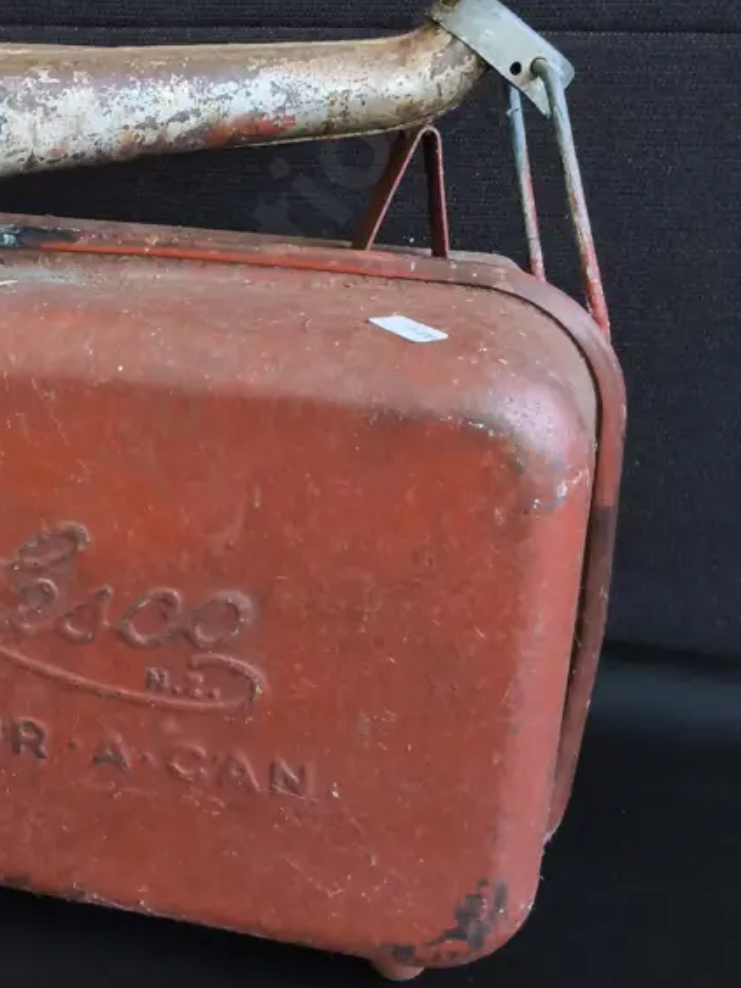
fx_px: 1399
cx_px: 137
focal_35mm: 49
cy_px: 443
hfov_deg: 29.0
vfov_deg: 38.9
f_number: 2
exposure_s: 1/100
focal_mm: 2.87
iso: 320
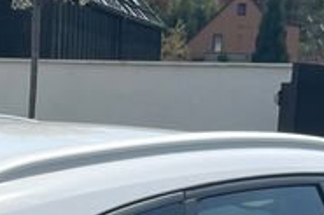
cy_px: 495
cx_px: -7
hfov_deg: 13.5
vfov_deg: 8.4
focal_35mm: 150
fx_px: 1349
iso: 50
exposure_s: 1/4149
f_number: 1.6
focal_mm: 5.1
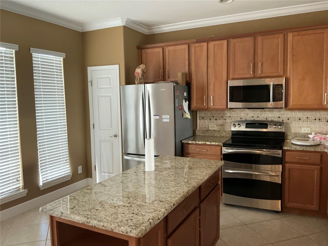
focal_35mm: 28
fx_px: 265
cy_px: 123
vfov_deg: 49.7
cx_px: 164
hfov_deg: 63.4
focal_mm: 3
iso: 200
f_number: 1.8
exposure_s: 1/60
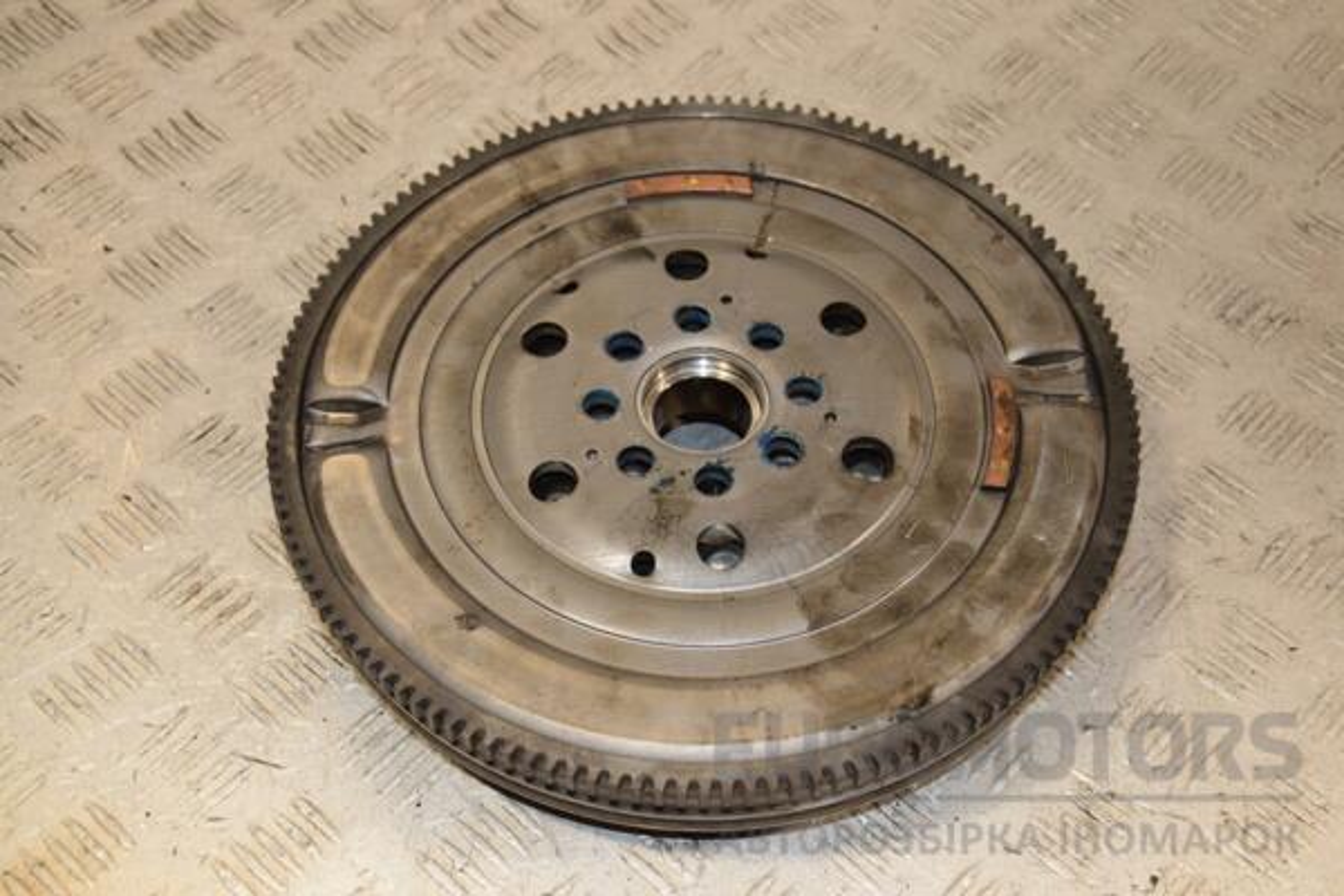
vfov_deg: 23.8
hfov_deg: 35.1
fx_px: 2128
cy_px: 448
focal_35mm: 57
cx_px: 672
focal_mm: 38
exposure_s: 1/200
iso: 800
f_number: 6.3
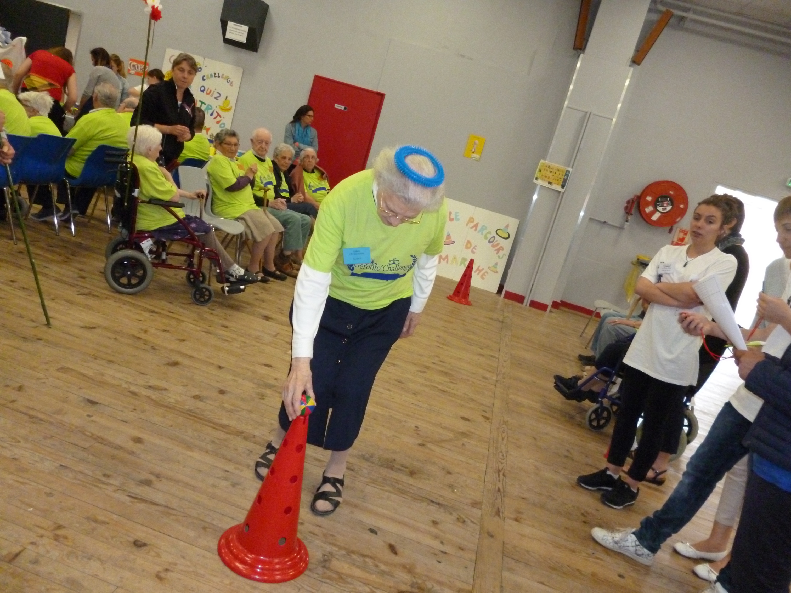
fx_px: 640
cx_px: 396
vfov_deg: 49.7
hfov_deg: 63.4
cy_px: 296
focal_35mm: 28
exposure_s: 1/60
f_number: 3.1
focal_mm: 5
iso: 640
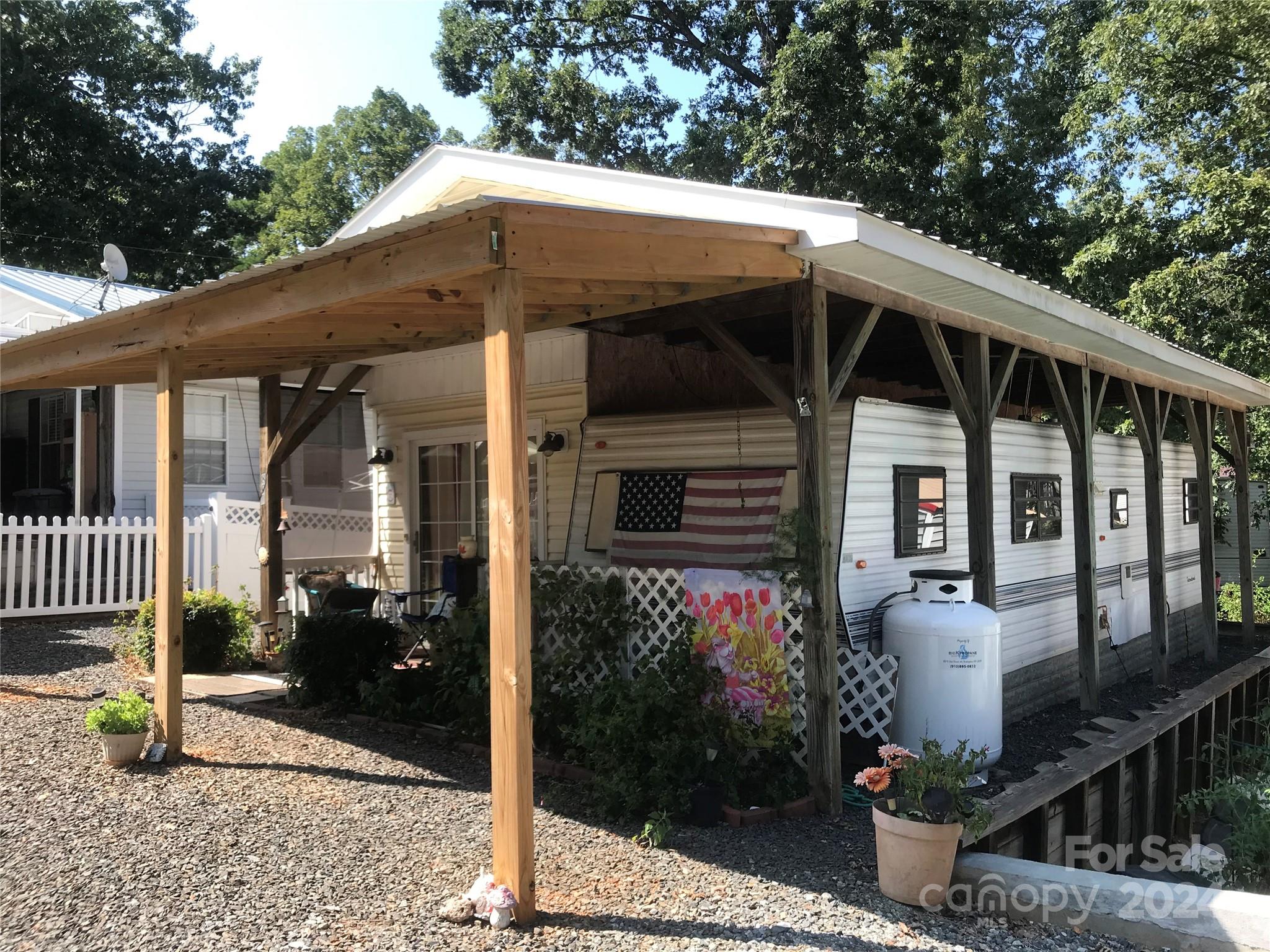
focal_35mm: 28
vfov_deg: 49.7
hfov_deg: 63.4
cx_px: 635
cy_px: 476
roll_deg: +1.5
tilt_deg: +2.7
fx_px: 1027
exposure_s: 1/669
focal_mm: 3.99
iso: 20
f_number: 1.8
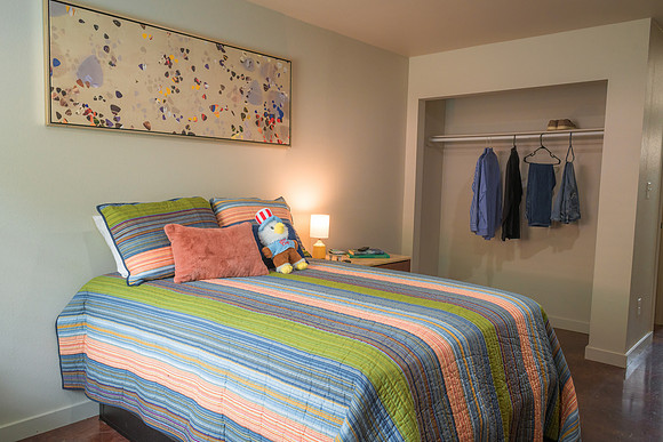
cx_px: 332
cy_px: 221
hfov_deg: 65.3
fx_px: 518
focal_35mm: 28
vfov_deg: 46.3
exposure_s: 1/50
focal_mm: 28
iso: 1000
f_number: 8
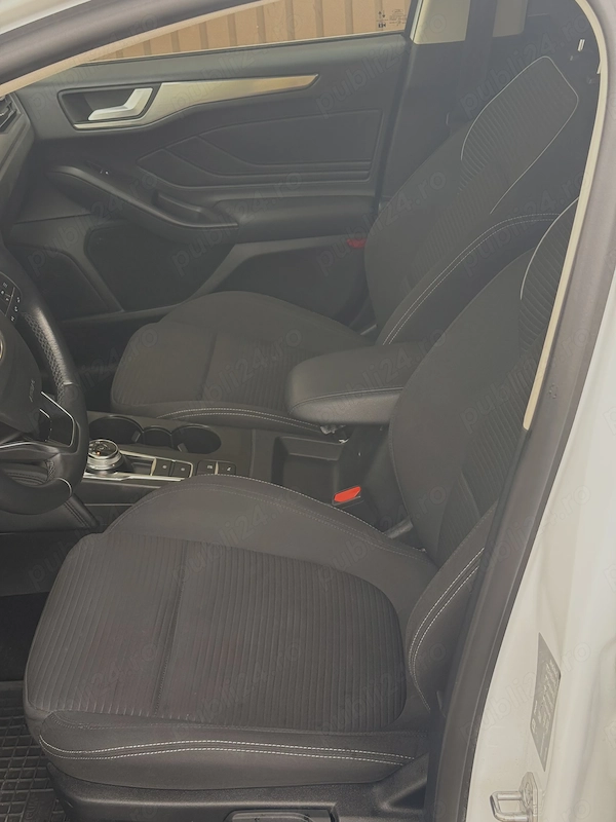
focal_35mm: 48
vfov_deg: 39.7
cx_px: 308
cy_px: 411
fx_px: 1139
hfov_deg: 30.3
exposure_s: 1/224
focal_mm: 6.76
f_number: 1.78
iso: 125
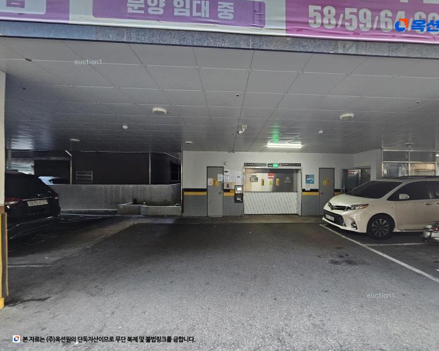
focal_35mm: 14
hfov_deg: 100.5
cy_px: 181
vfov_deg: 88.0
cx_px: 235
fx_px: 182
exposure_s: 1/60
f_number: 2.2
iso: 160
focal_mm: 2.2
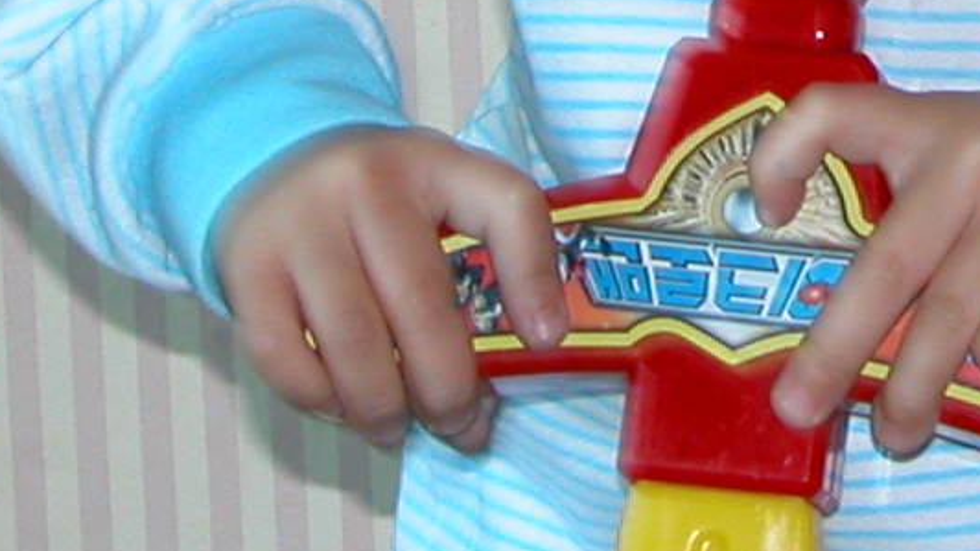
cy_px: -350
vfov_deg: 5.1
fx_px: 6131
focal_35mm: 236
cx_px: 1035
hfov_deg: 9.1
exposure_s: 1/30
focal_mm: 11.6
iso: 100
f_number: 3
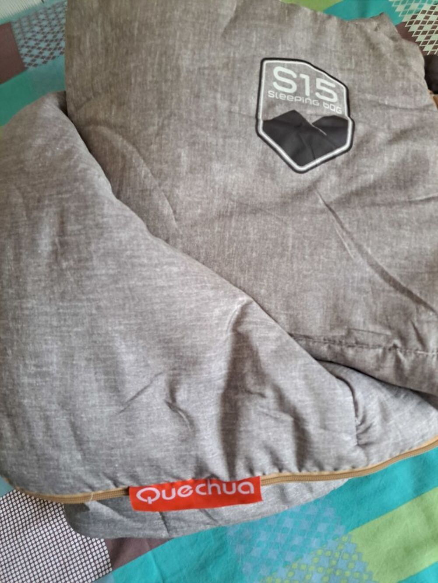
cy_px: 292
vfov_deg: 71.6
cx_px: 219
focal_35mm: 24
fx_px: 405
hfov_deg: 56.8
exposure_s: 1/33
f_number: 1.8
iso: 320
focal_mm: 5.23
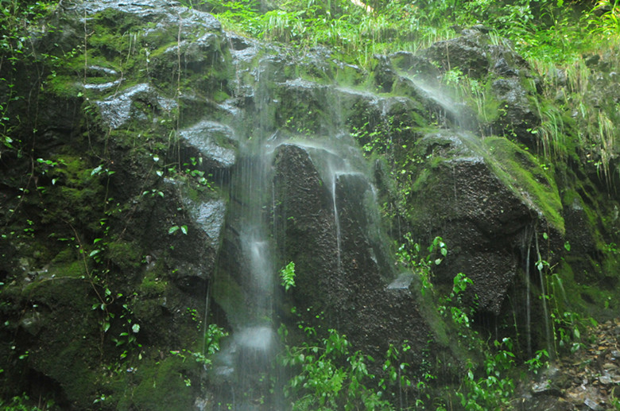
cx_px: 310
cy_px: 206
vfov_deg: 39.8
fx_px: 567
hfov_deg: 57.3
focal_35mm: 33
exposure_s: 1/10
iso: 2500
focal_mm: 22
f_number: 16
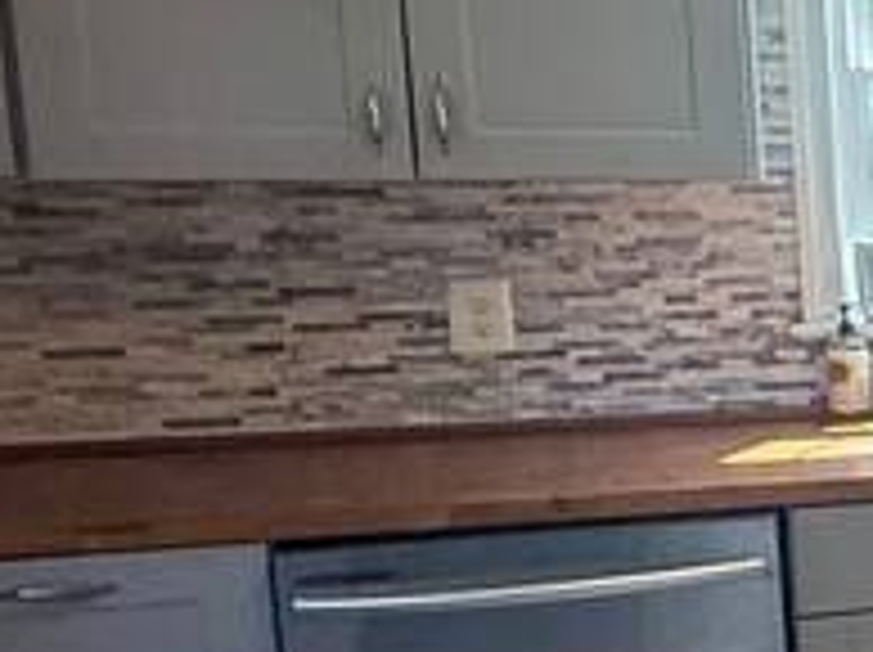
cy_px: 360
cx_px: 1854
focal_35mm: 74
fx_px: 1864
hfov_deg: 17.1
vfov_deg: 19.8
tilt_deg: -4.7
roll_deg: -0.4
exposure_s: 1/120
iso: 250
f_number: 2.2
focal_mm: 2.22
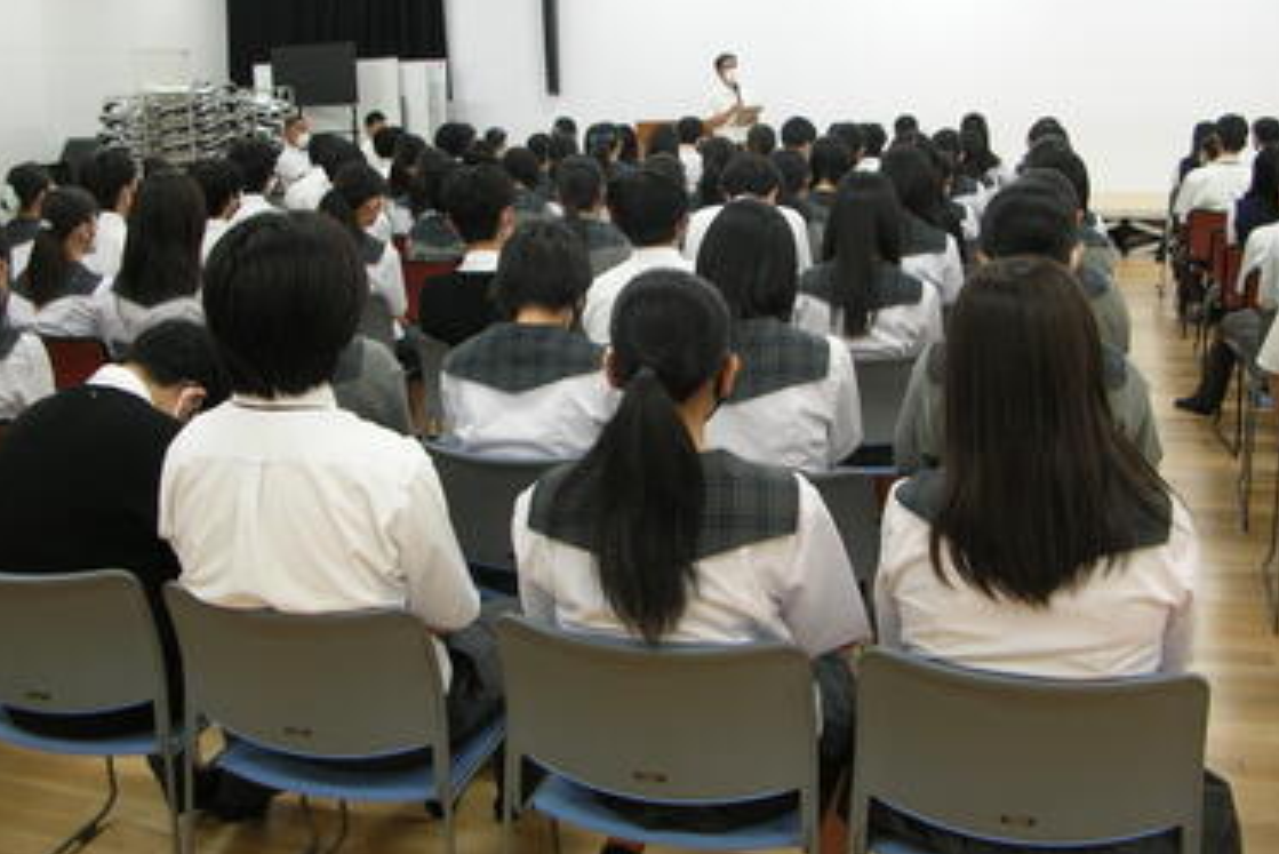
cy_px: 364
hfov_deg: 49.5
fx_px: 1386
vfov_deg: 34.2
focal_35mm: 39
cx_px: 672
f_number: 2.8
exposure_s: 1/12
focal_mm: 5.8
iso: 50
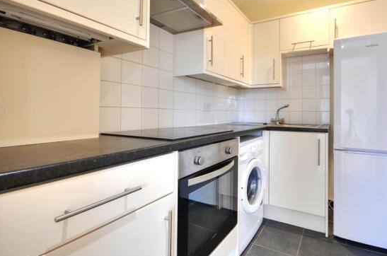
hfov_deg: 89.2
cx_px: 229
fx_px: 193
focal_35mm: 18
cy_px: 109
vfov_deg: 66.8
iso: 100
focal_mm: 10
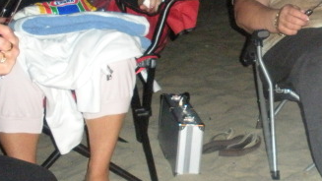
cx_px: 339
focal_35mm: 96
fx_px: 820
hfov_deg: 21.3
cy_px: 53
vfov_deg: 12.6
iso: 550
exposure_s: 1/60
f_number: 3.5
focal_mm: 6.3
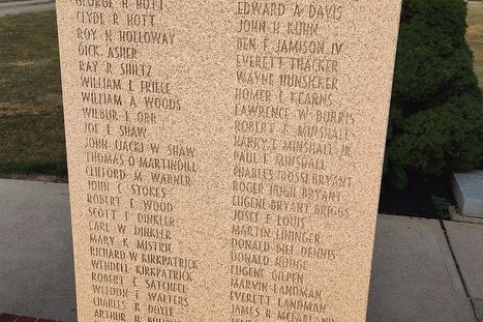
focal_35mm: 41
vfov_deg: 32.5
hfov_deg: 47.4
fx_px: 550
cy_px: 134
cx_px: 230
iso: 100
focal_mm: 5.56
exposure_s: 1/354
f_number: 1.8
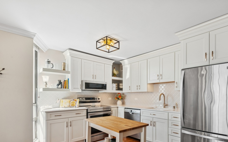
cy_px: 97
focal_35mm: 20
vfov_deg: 58.1
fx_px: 124
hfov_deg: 85.0
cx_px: 121
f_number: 8
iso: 200
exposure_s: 1/30
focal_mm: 15
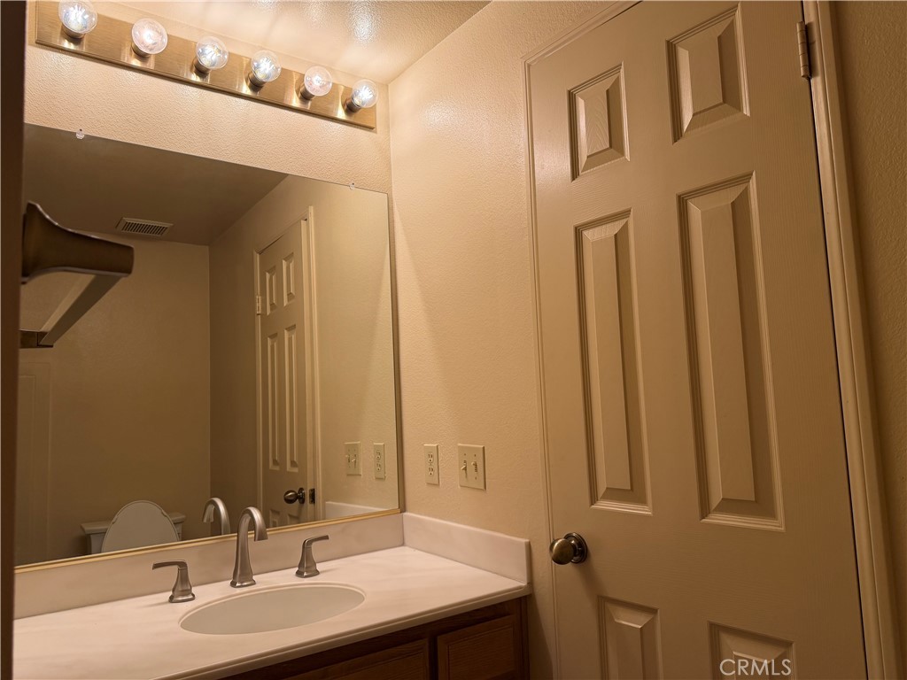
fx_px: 629
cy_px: 340
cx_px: 454
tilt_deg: +5.5
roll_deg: +1.8
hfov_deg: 71.6
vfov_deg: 56.8
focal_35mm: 24
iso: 160
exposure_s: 1/139
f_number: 1.78
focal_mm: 6.76
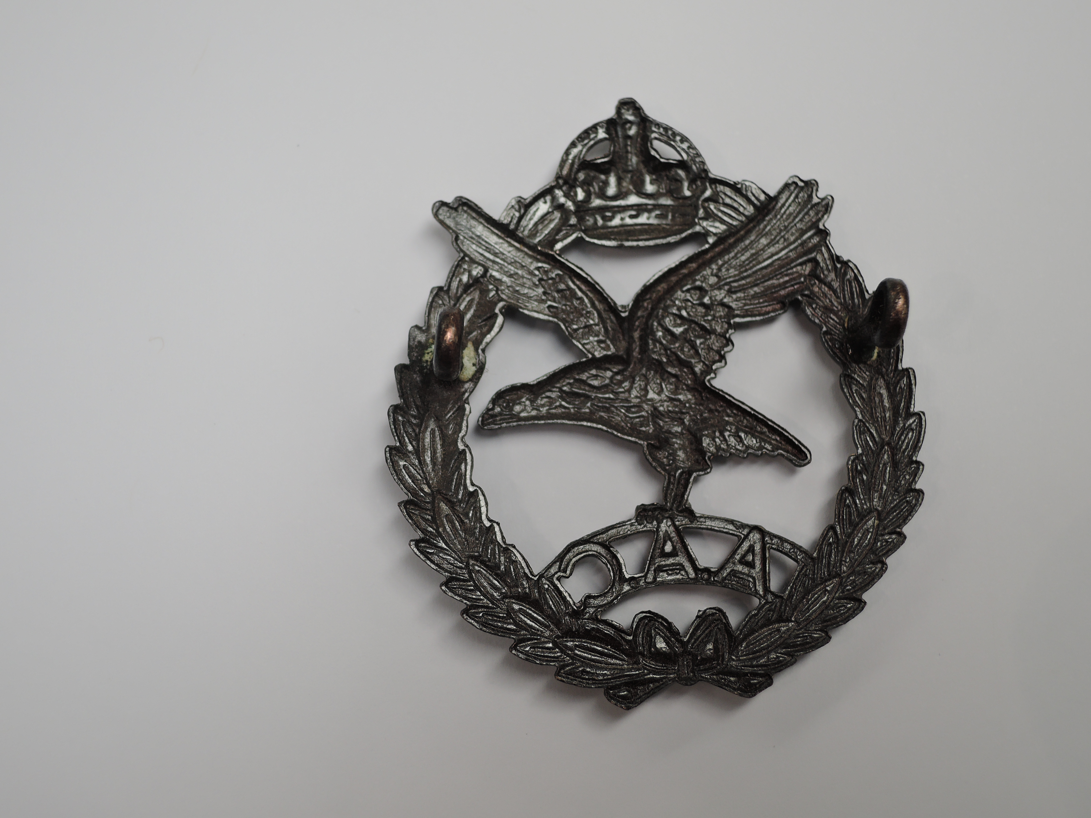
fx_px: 1576
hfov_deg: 38.2
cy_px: 409
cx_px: 546
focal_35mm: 50
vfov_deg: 29.1
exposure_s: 1/50
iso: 80
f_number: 3.5
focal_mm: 10.7
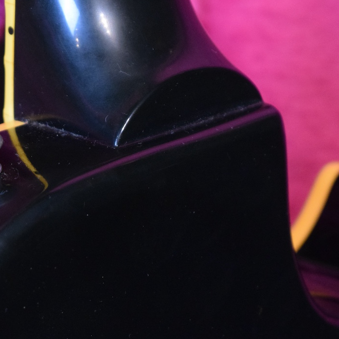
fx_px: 1672
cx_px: 113
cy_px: 143
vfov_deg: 11.6
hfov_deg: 11.6
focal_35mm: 151
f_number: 5.6
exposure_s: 1/25
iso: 3200
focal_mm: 55
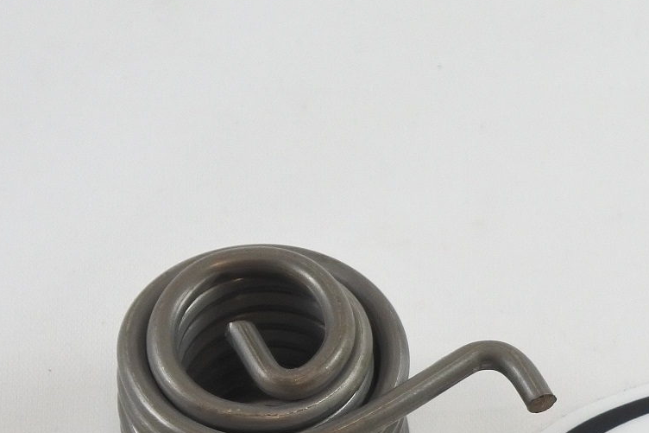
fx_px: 2631
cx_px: 694
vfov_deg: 9.3
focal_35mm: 146
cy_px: 419
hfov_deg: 13.8
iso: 450
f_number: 5
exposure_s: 1/125
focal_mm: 24
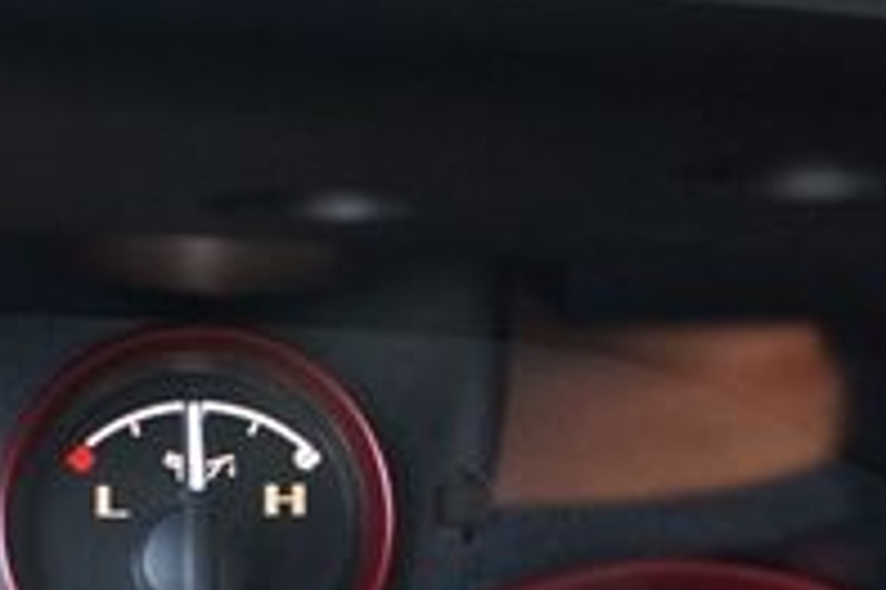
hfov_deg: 16.0
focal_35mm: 122
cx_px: -270
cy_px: 869
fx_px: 2991
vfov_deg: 10.9
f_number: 4.5
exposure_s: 1/60
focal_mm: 25
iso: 1250
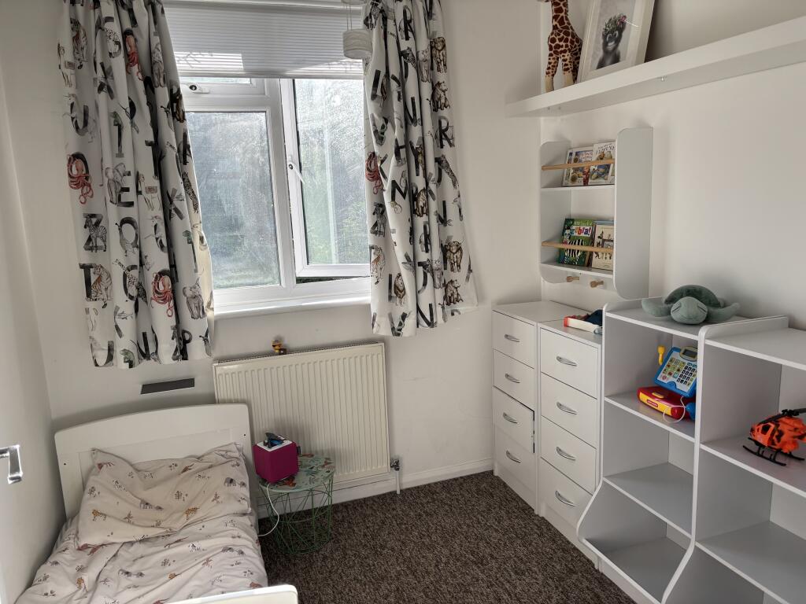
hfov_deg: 67.3
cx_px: 403
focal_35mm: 26
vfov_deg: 53.1
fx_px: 605
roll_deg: +1.9
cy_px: 302
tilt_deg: -13.1
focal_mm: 5.96
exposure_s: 1/505
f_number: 1.6
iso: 50
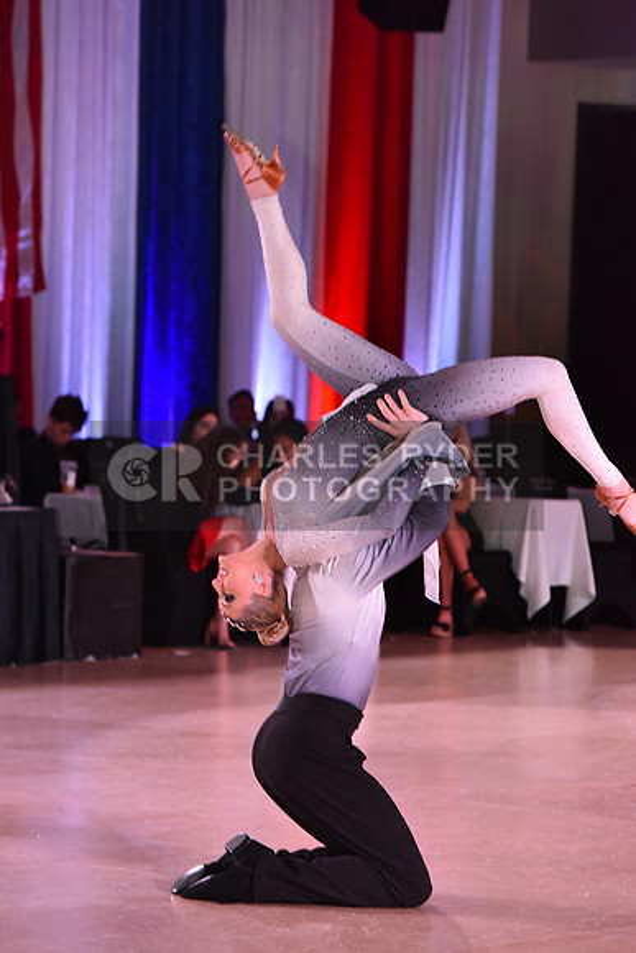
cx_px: 318
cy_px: 476
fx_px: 4899
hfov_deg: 7.4
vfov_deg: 11.1
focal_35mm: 185
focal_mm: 185
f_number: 5.6
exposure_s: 1/320
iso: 2500
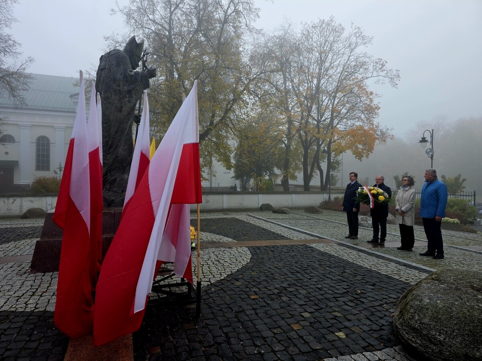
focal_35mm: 23
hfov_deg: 73.9
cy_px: 180
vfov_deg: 58.9
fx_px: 320
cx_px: 241
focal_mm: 6.3
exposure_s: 1/1667
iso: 80
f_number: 1.7
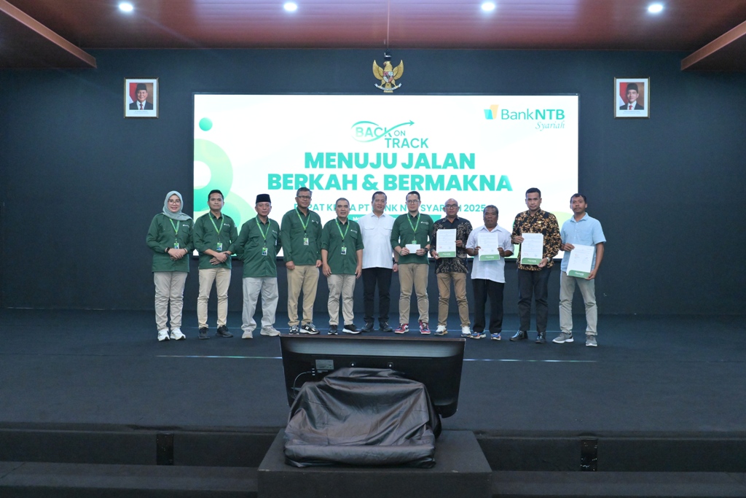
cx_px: 373
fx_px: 601
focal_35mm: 29
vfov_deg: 45.0
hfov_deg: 63.7
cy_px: 249
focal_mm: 29
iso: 6400
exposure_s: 1/100
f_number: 5.6
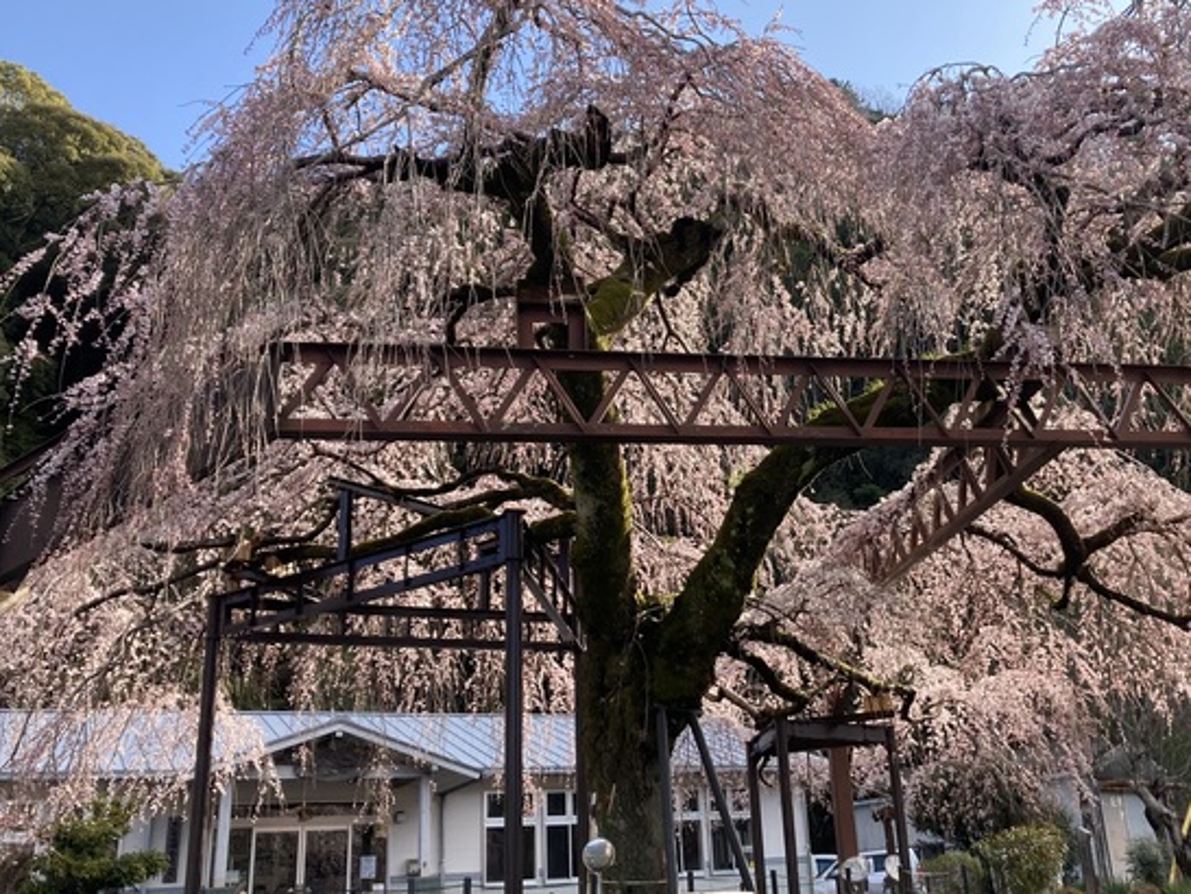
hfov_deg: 50.9
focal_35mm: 36
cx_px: 733
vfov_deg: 39.7
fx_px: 1239
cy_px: 466
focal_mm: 3.99
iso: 20
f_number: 1.8
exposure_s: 1/510
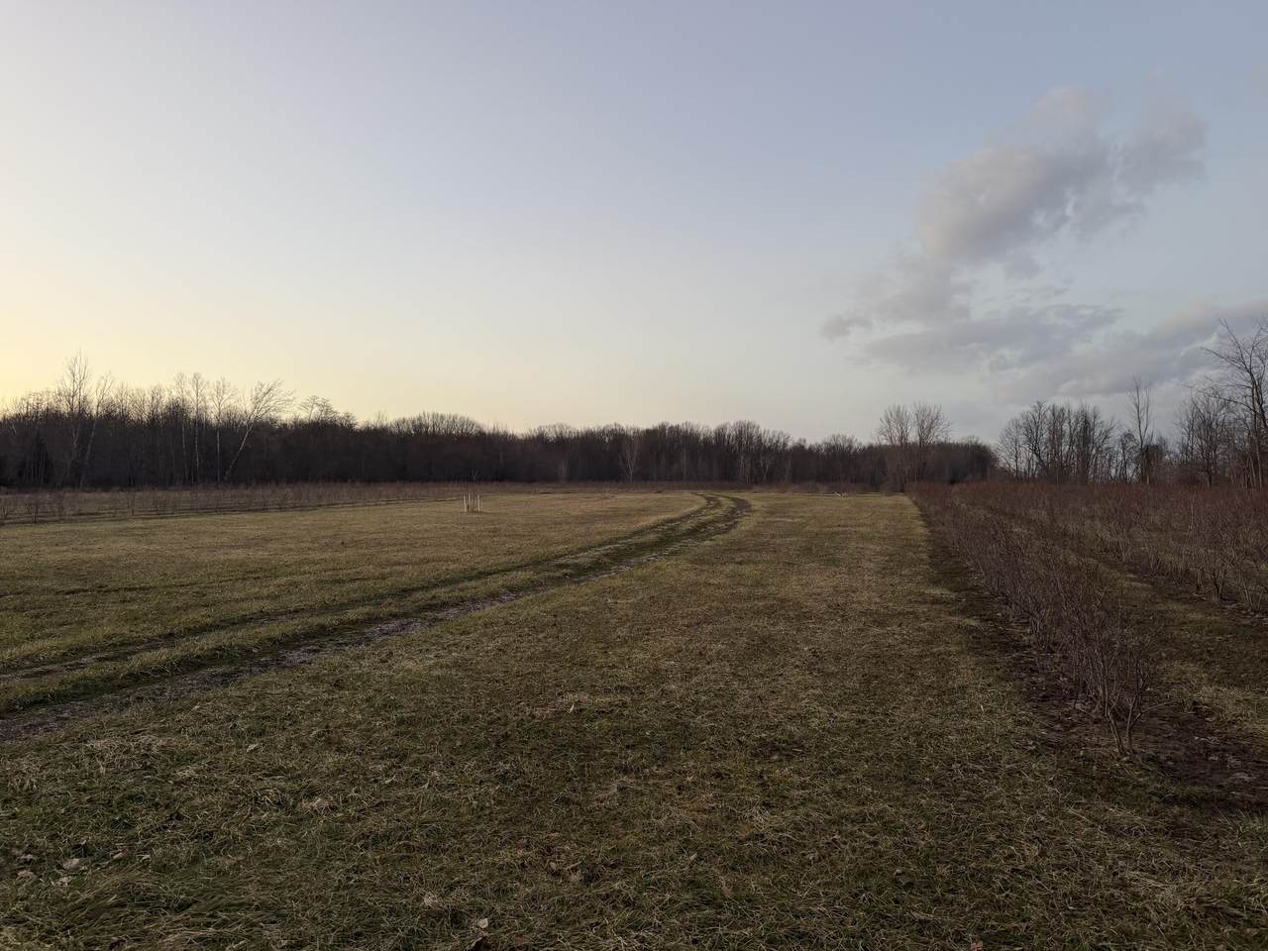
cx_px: 634
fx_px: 879
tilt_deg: +1.5
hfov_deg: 71.6
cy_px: 476
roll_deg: +0.9
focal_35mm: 24
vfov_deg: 56.8
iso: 200
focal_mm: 6.76
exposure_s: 1/96
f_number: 1.78
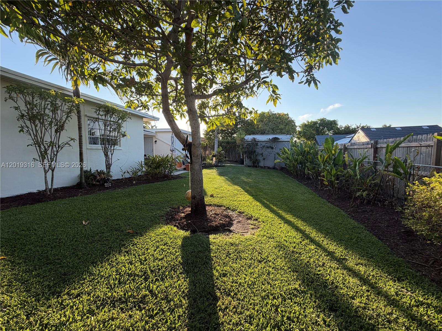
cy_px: 166
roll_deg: -0.8
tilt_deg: -5.5
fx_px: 179
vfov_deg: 85.7
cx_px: 221
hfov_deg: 102.1
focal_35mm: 14
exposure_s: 1/502
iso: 64
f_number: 2.2
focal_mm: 2.22
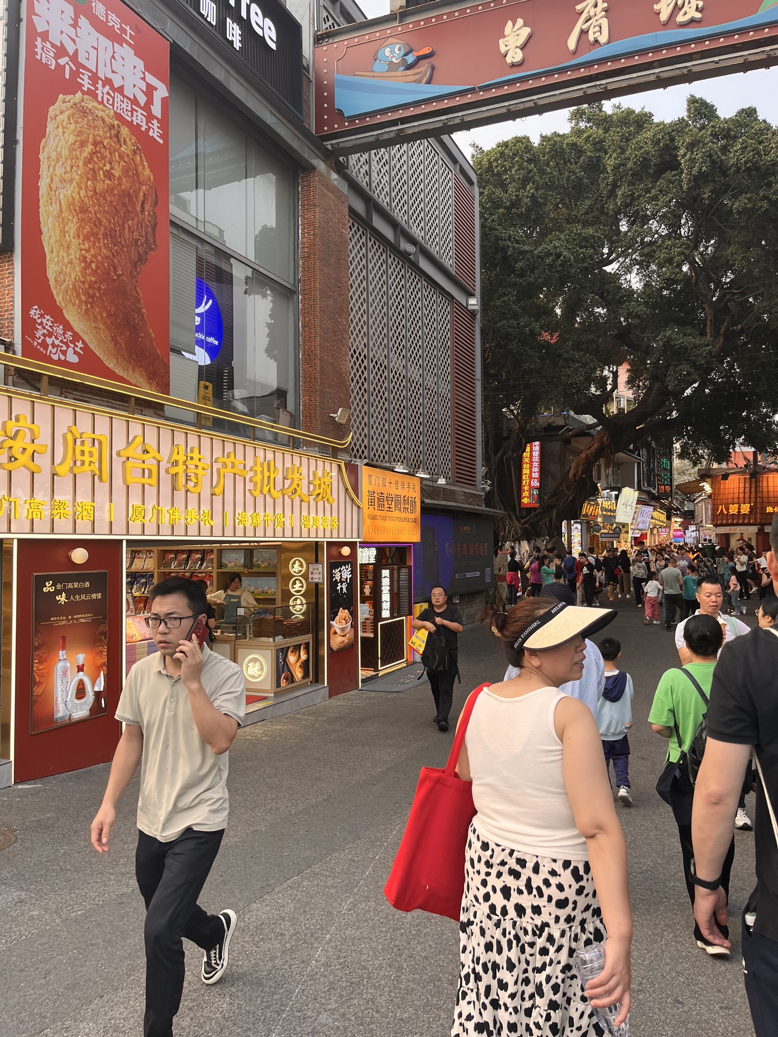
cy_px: 518
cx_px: 389
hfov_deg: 53.1
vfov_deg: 67.3
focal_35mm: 26
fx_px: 779
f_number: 1.6
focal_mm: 5.1
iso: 40
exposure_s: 1/245
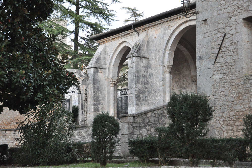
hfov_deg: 23.4
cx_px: 126
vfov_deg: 15.7
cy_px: 84
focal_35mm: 87
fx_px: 608
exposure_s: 1/60
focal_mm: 58
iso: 3200
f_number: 5
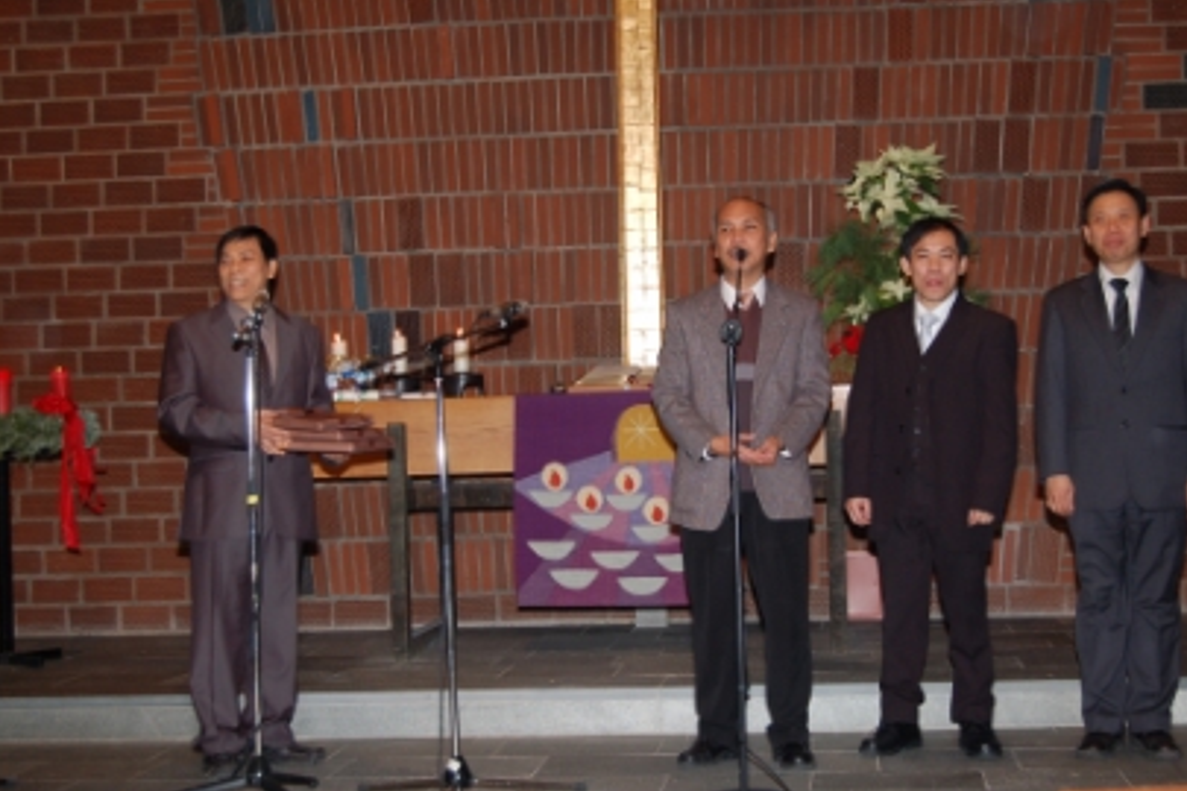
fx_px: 2077
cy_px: 363
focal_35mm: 63
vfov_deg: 21.6
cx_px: 618
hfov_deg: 31.9
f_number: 4.8
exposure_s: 1/60
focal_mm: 38
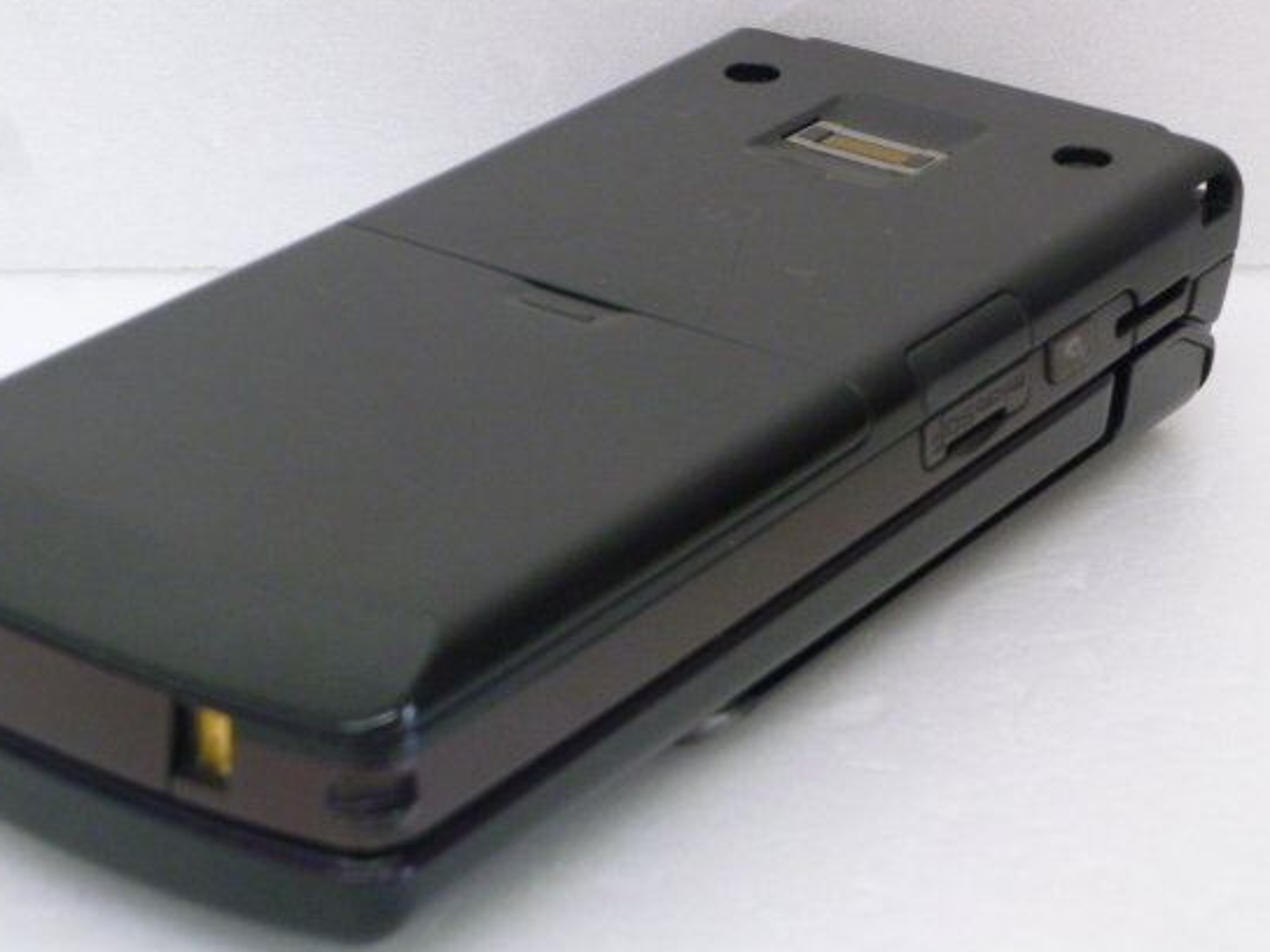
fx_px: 3669
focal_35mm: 100
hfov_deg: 19.6
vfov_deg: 14.8
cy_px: 488
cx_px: 528
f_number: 5.7
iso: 400
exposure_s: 1/10
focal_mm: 15.2
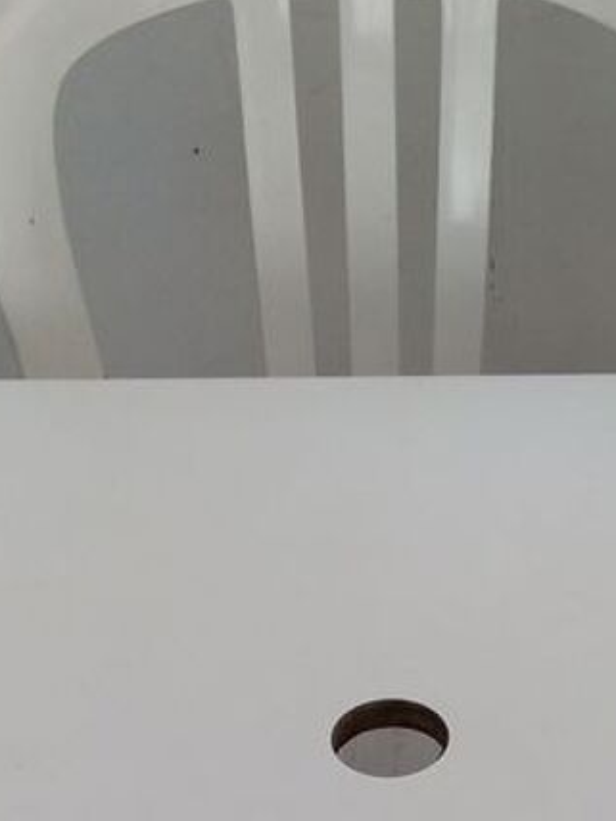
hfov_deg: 18.2
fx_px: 1922
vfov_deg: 22.2
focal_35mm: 81
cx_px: 395
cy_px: 995
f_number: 2.2
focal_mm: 3.46
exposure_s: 1/225
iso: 100
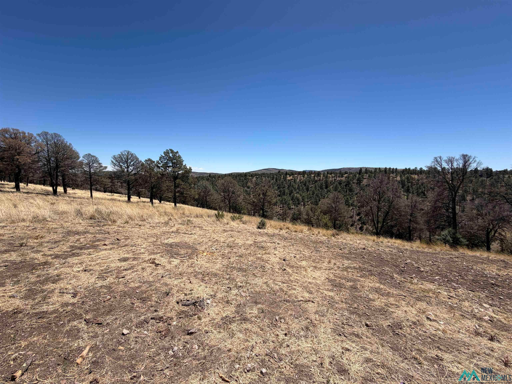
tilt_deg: -3.4
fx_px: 207
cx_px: 256
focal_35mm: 14
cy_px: 192
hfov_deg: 102.1
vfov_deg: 85.7
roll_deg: -1.2
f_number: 2.2
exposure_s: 1/955
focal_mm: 2.22
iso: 20
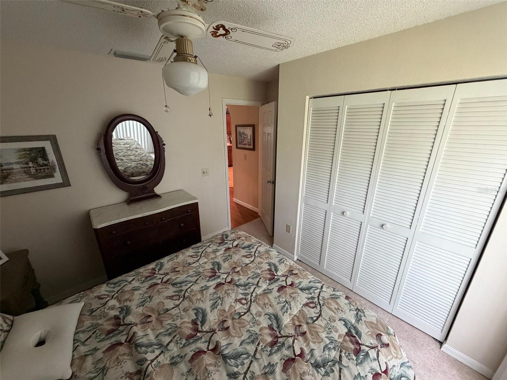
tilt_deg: -16.6
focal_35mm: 14
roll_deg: +0.5
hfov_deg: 102.1
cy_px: 190
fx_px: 205
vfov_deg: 85.7
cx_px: 254
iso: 320
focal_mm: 2.22
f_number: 2.2
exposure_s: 1/60
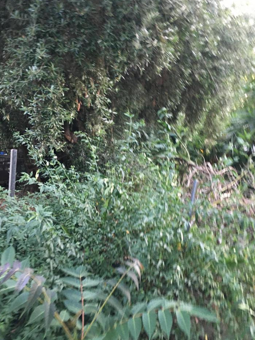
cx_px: 117
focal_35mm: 32
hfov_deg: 44.1
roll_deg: -2.5
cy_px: 165
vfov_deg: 56.8
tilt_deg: -12.6
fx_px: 314
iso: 200
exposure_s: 1/24
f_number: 2.2
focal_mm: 4.15
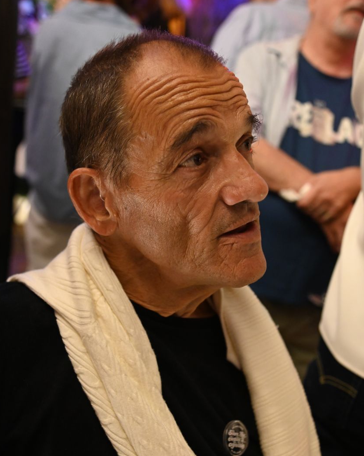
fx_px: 620
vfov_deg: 40.3
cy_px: 249
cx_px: 180
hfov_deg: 32.7
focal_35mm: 46
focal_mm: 40
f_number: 4
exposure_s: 1/60
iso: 5600
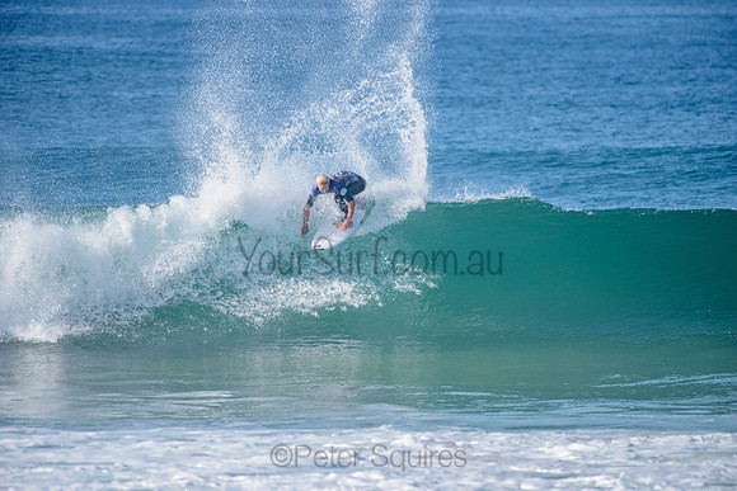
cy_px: 246
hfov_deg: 4.1
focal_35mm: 500
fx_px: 10238
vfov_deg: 2.8
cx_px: 368
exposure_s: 1/1600
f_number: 5.6
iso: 200
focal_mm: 500
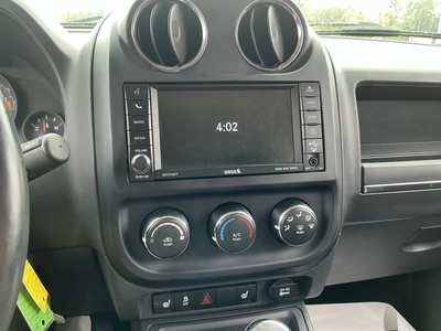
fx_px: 357
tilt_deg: -18.0
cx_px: 220
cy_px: 166
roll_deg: +0.5
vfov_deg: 49.7
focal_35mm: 28
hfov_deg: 63.4
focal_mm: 3
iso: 64
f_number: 1.8
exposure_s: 1/80
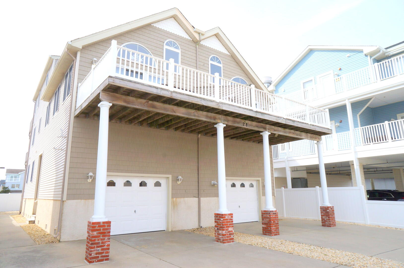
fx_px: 269
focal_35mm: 24
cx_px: 202
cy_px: 134
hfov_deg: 73.8
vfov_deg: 53.0
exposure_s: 1/160
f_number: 16
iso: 200
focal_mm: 16
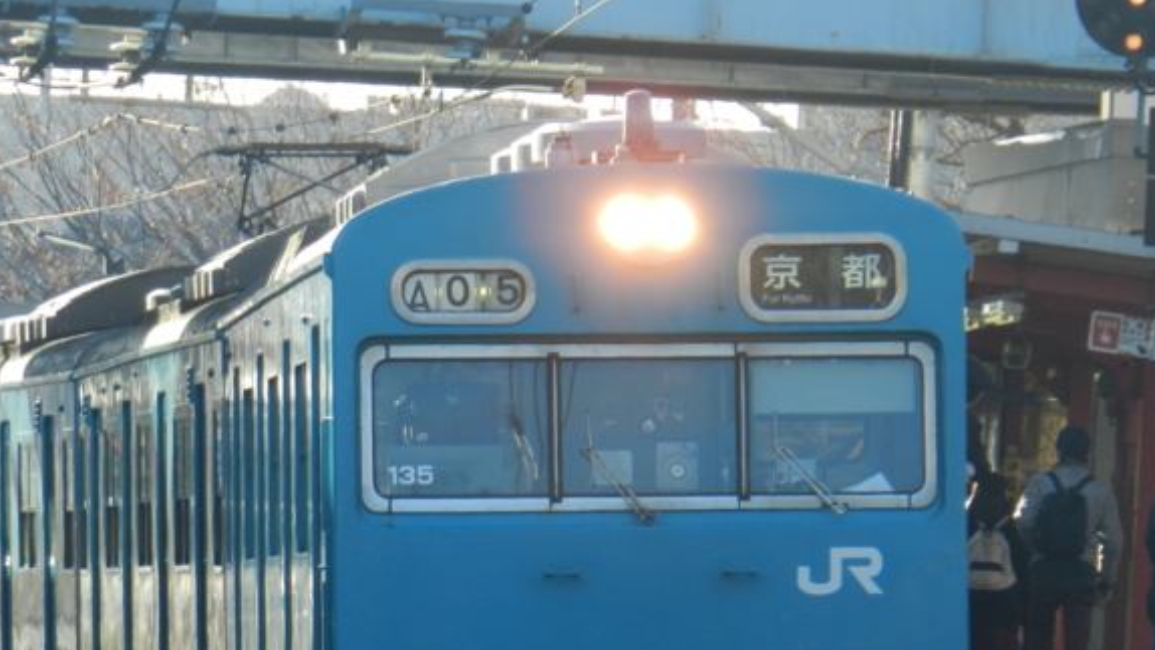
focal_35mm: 612
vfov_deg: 2.0
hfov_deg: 3.5
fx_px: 18745
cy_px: 505
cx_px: 412
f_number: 5.6
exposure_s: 1/200
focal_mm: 71.7
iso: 160
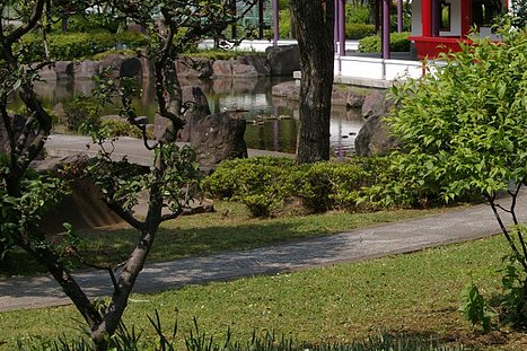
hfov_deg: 17.3
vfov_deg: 11.8
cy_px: 65
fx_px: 1684
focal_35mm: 115
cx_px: 551
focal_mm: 35
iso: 200
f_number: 10
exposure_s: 1/400
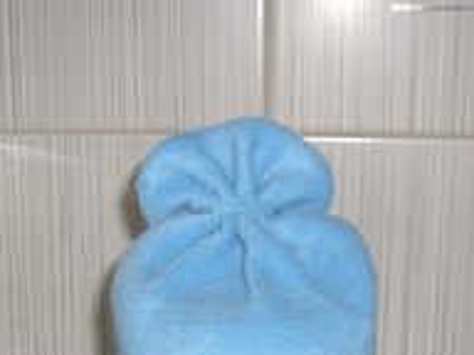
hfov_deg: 23.8
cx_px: 188
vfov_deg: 17.6
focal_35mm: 82
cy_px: 355
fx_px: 1123
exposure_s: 1/45
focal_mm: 5.8
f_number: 2.8
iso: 100
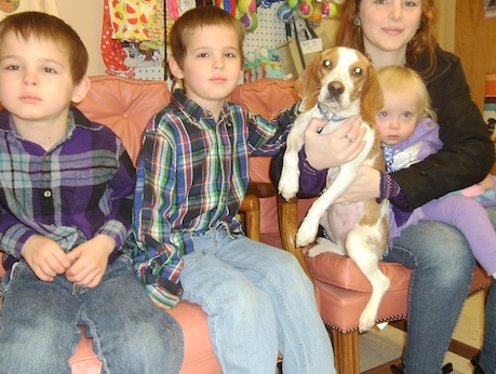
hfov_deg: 53.8
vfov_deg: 41.9
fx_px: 488
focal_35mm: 34
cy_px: 190
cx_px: 269
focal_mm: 4.5
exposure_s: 1/30
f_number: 3.3
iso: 100
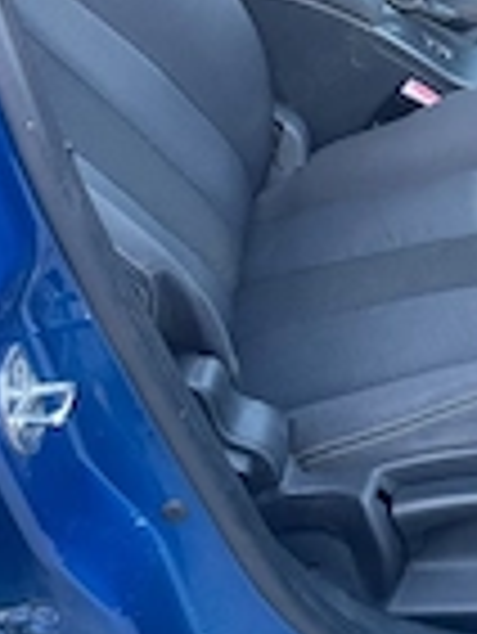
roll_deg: -4.9
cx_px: 531
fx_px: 1247
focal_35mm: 68
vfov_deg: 27.5
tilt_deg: -31.4
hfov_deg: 20.6
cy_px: 58
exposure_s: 1/121
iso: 160
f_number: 1.78
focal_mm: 6.86
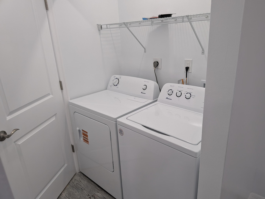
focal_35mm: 24
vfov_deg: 56.8
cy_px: 100
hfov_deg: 71.6
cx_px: 132
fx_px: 184
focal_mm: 4.53
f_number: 1.7
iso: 51
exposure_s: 1/59.9
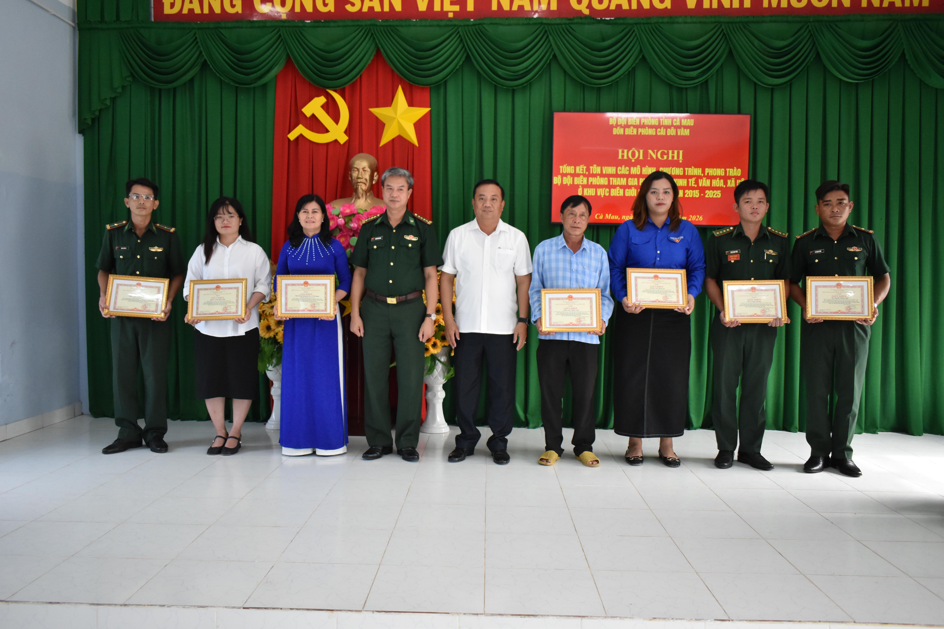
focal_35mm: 27
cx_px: 472
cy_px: 314
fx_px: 708
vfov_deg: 47.9
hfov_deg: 67.4
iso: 1400
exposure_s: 1/500
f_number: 3.5
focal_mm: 18
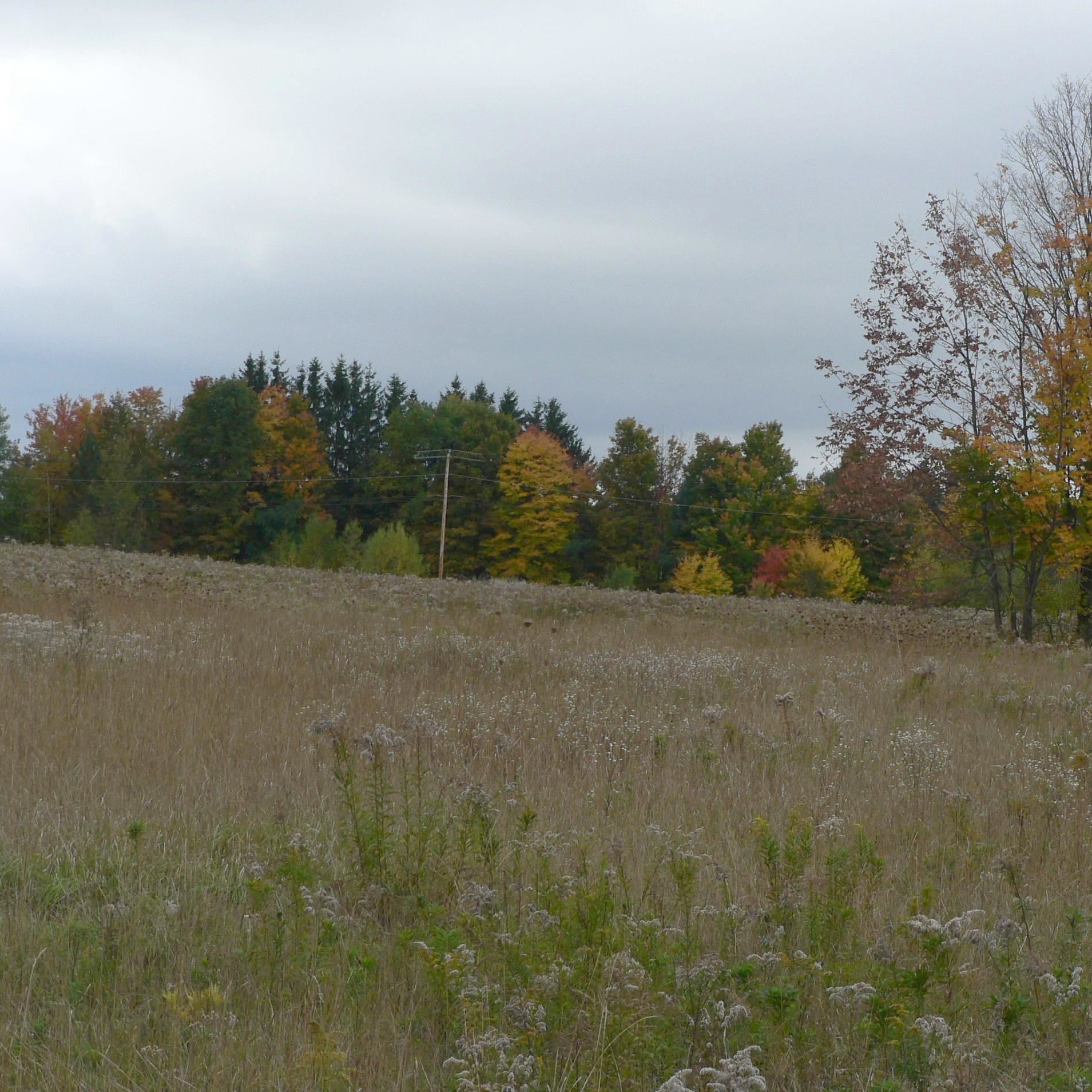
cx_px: 724
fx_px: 4104
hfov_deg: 15.1
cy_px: 543
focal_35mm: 115
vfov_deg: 15.2
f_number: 4
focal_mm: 16.2
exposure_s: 1/320
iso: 80
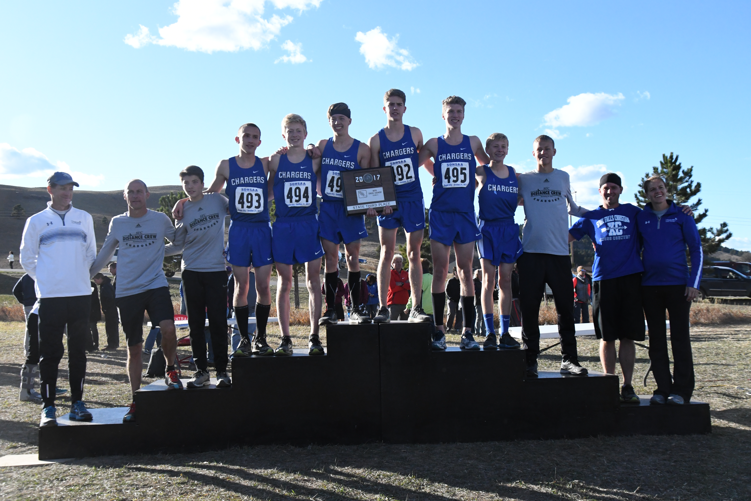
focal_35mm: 38
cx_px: 376
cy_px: 250
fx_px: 782
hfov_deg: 51.3
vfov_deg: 35.5
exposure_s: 1/3200
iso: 2500
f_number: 8
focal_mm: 25
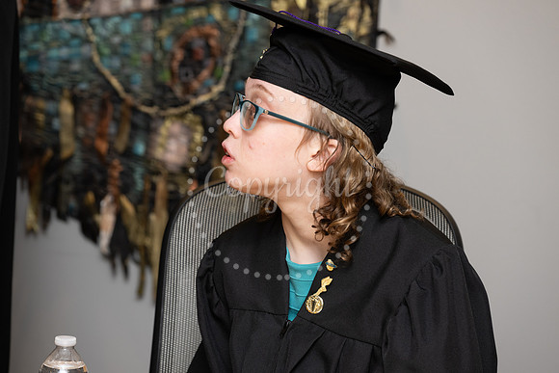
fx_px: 1864
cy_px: 186
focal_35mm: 120
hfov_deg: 17.1
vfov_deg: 11.4
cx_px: 280
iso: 640
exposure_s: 1/125
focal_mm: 120
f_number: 5.6
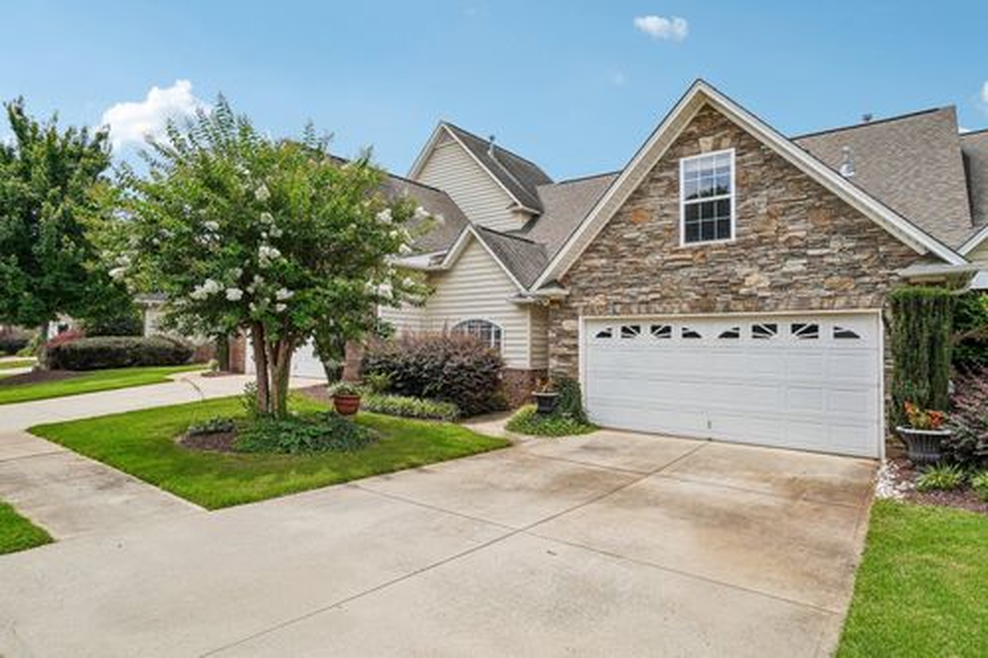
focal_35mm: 20
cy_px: 329
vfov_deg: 63.2
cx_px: 494
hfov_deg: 85.4
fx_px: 535
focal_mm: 13
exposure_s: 1/250
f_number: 8
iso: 100
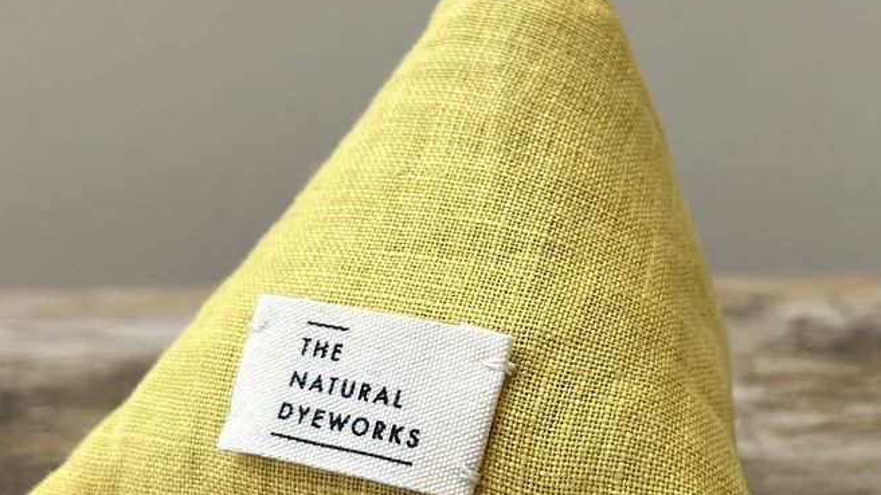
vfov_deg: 31.2
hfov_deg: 52.8
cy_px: 274
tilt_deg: -11.7
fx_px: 888
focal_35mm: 38
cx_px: 439
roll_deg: -1.5
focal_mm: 5.7
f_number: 1.5
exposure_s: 1/143
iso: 32
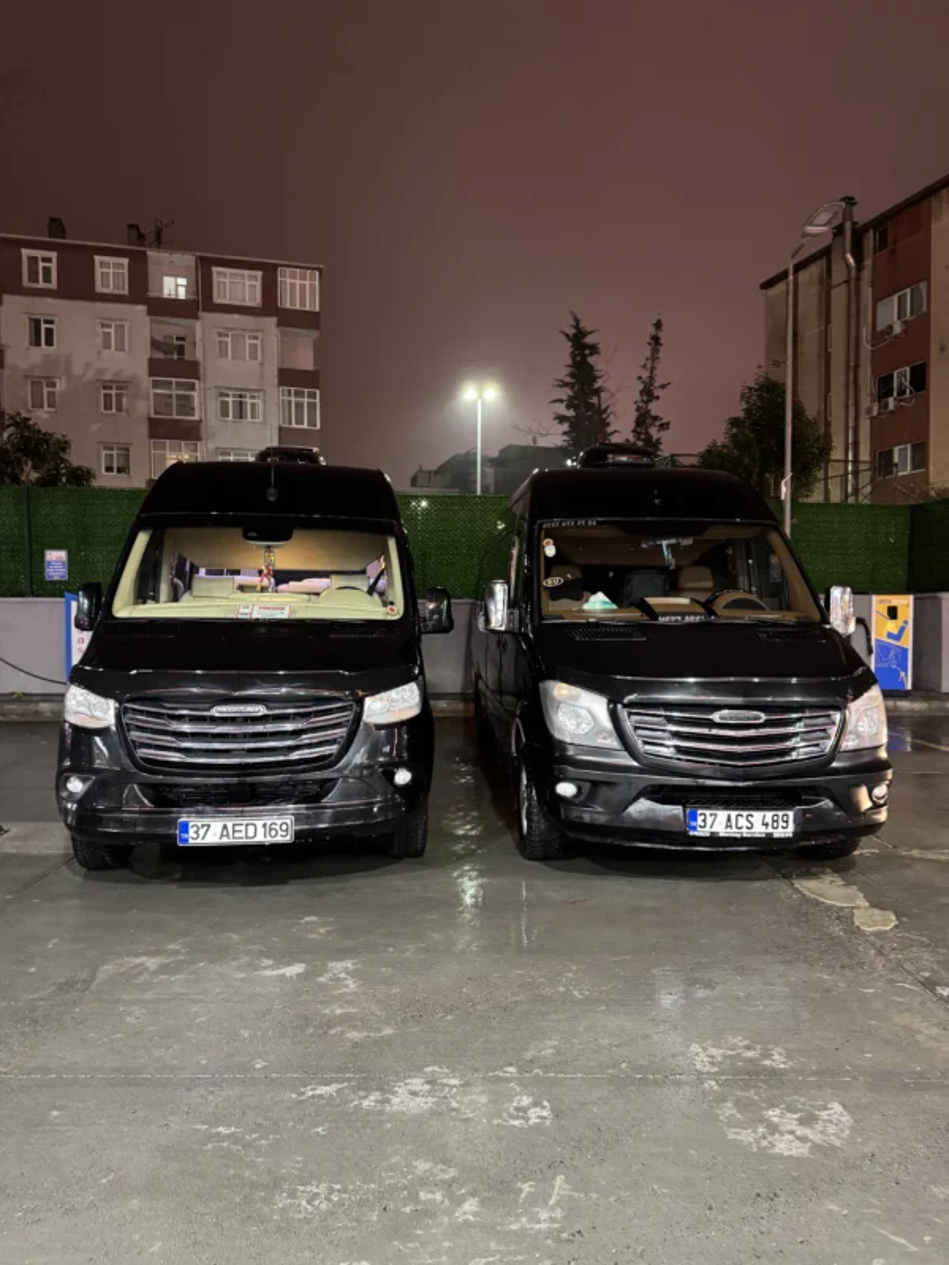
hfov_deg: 56.8
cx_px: 474
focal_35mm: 24
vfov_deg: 71.6
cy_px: 632
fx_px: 877
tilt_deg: -0.9
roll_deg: +0.8
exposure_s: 1/25
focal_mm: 6.76
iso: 1000
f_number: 1.78
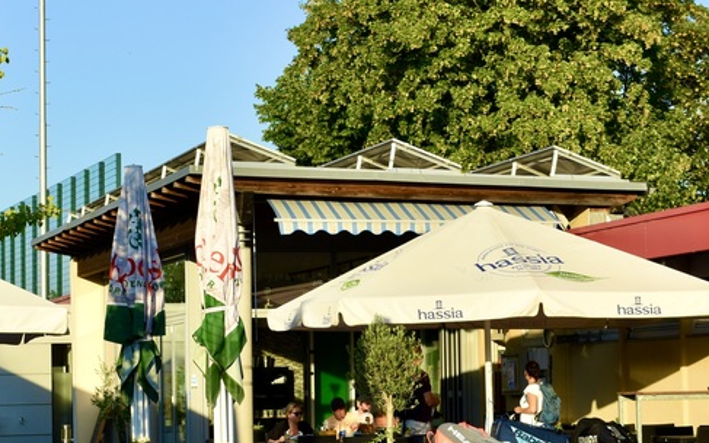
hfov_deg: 19.3
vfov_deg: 12.1
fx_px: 2086
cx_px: 284
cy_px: 267
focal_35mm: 108
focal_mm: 36
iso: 200
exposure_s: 1/320
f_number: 9
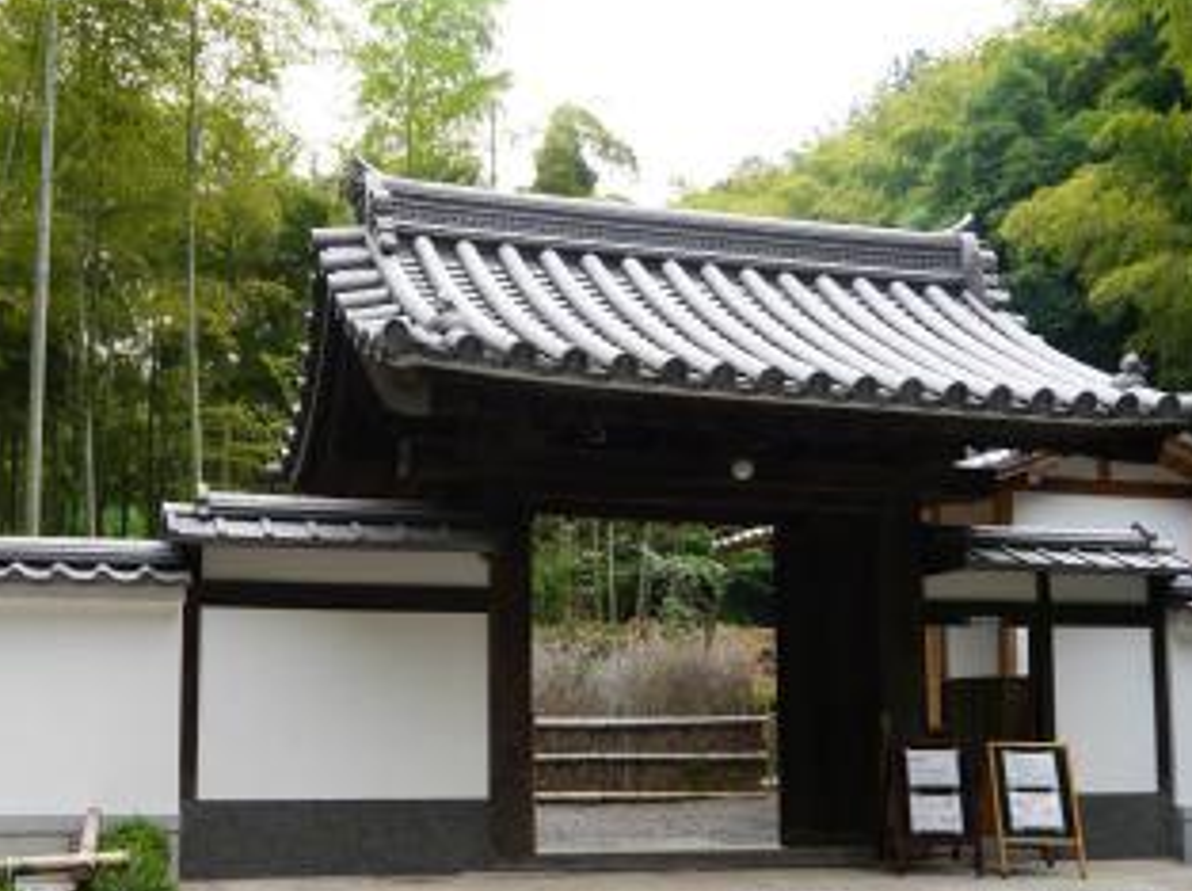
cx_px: 423
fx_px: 1479
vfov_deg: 33.3
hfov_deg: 43.4
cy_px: 583
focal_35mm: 43
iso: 160
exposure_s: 1/100
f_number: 3.5
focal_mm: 15
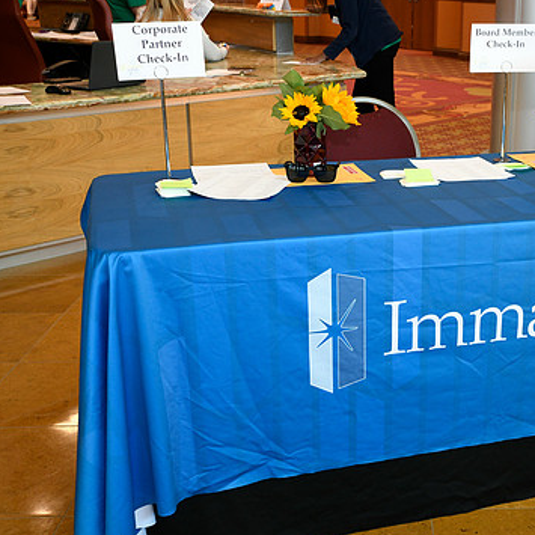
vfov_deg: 34.0
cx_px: 433
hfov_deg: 33.0
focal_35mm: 50
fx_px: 874
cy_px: 258
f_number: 8
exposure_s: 1/60
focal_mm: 36
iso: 1600
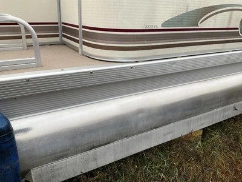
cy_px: 91
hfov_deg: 61.7
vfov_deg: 48.2
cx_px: 121
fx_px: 203
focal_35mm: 29
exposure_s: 1/122
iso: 20
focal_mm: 3
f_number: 1.8
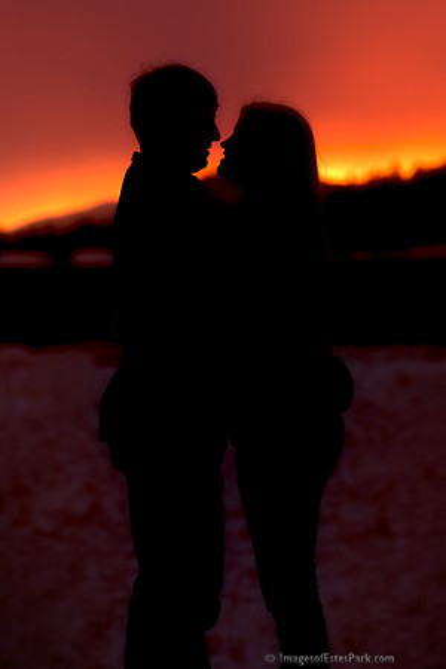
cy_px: 334
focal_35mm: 135
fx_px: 2509
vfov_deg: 15.2
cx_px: 223
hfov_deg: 10.2
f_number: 4
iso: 250
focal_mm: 135
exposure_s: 1/500
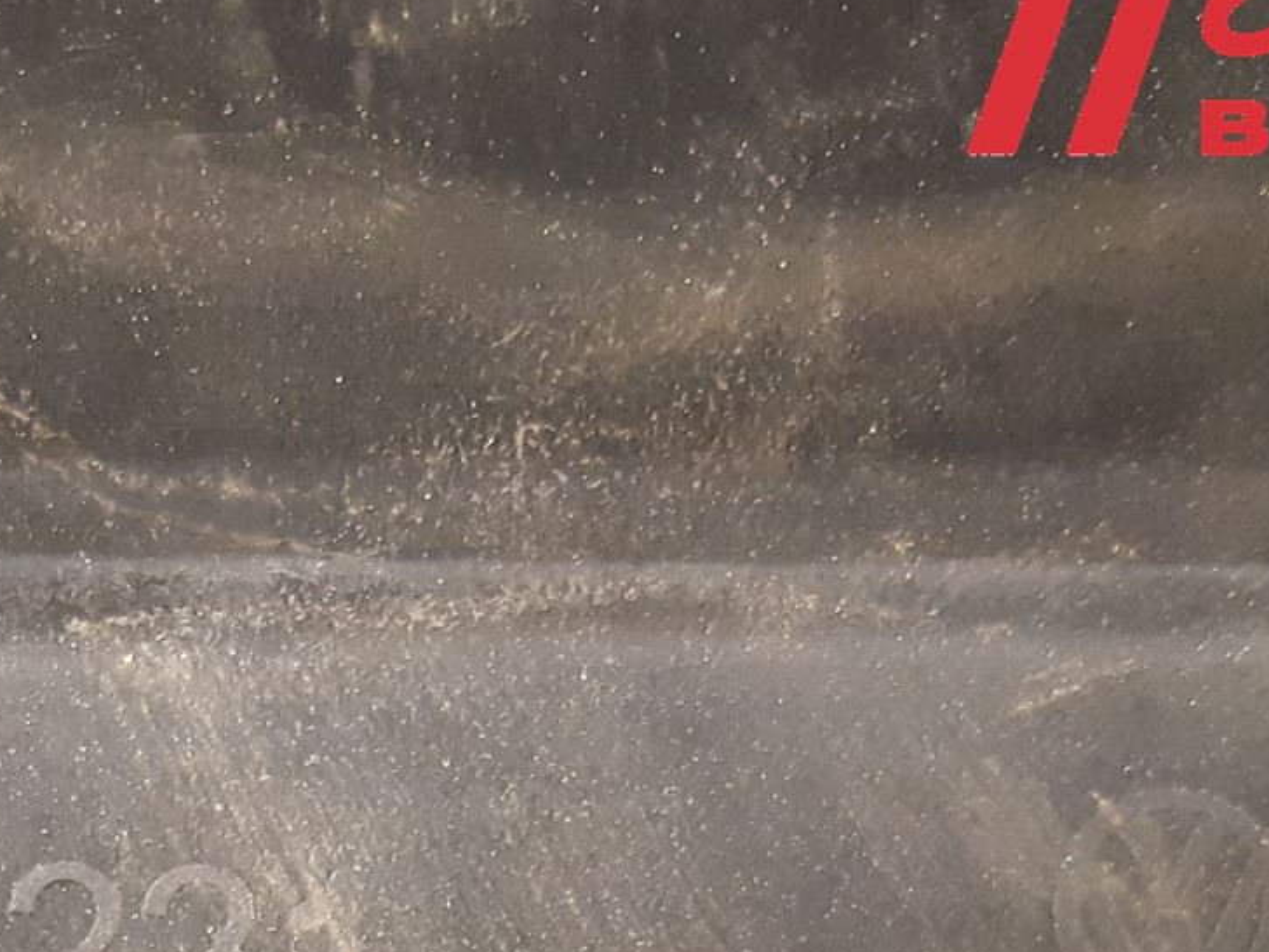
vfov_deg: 18.9
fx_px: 2677
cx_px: 252
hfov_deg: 26.2
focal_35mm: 73
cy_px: 1197
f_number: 1.7
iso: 320
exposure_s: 1/25
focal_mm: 3.93
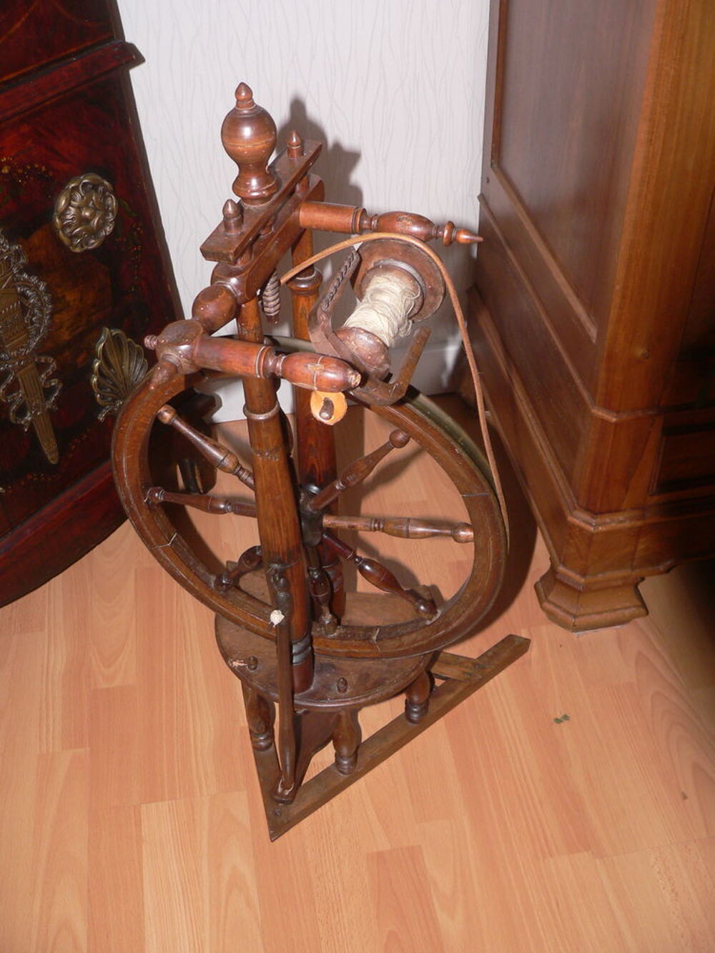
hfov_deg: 39.7
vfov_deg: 51.4
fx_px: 991
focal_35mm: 36
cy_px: 476
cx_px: 358
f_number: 2.8
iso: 100
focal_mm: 6
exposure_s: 1/60
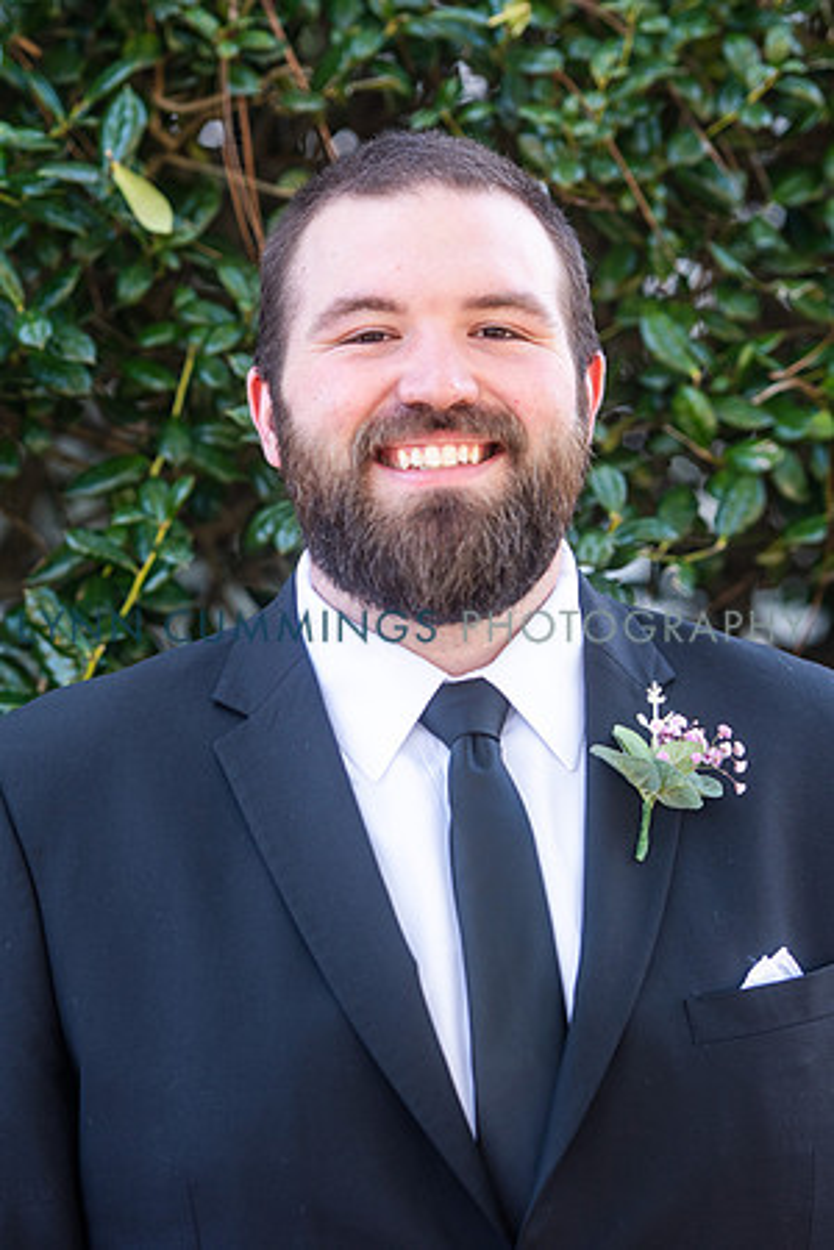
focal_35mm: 168
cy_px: 625
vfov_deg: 12.2
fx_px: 5834
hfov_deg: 8.2
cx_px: 233
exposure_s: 1/250
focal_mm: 112
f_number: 3.5
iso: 160
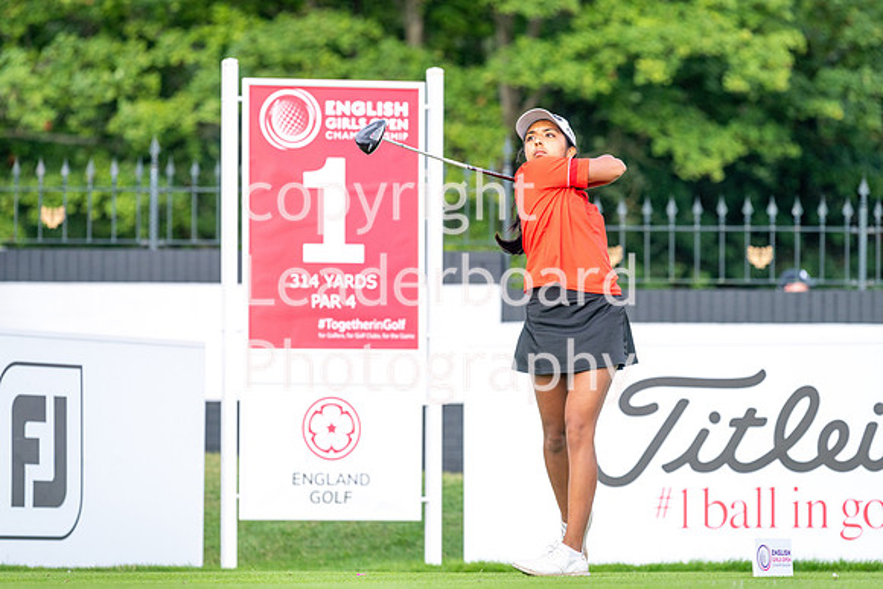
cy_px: 294
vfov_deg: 4.6
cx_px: 442
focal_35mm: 300
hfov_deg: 6.9
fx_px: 7360
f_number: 6.3
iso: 400
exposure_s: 1/640
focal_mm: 300
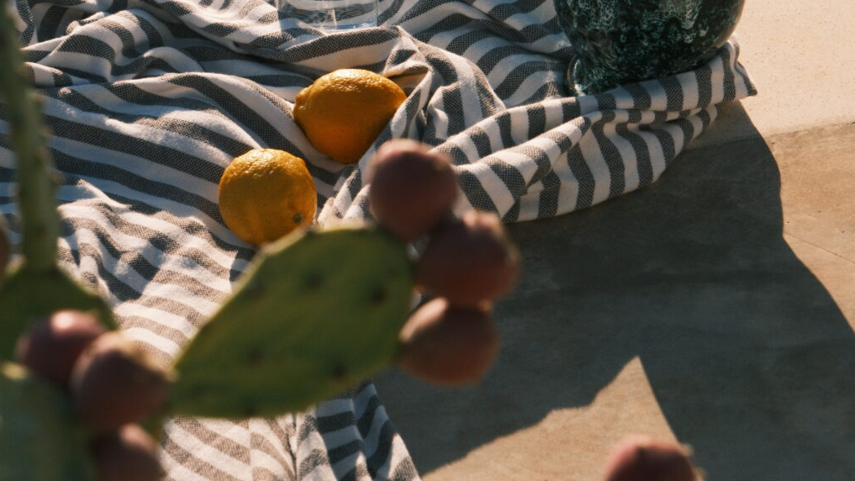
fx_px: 3265
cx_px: 426
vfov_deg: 8.4
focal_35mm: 144
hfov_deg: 14.9
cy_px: -37
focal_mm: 60.8
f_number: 10
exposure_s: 1/2200
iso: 1250
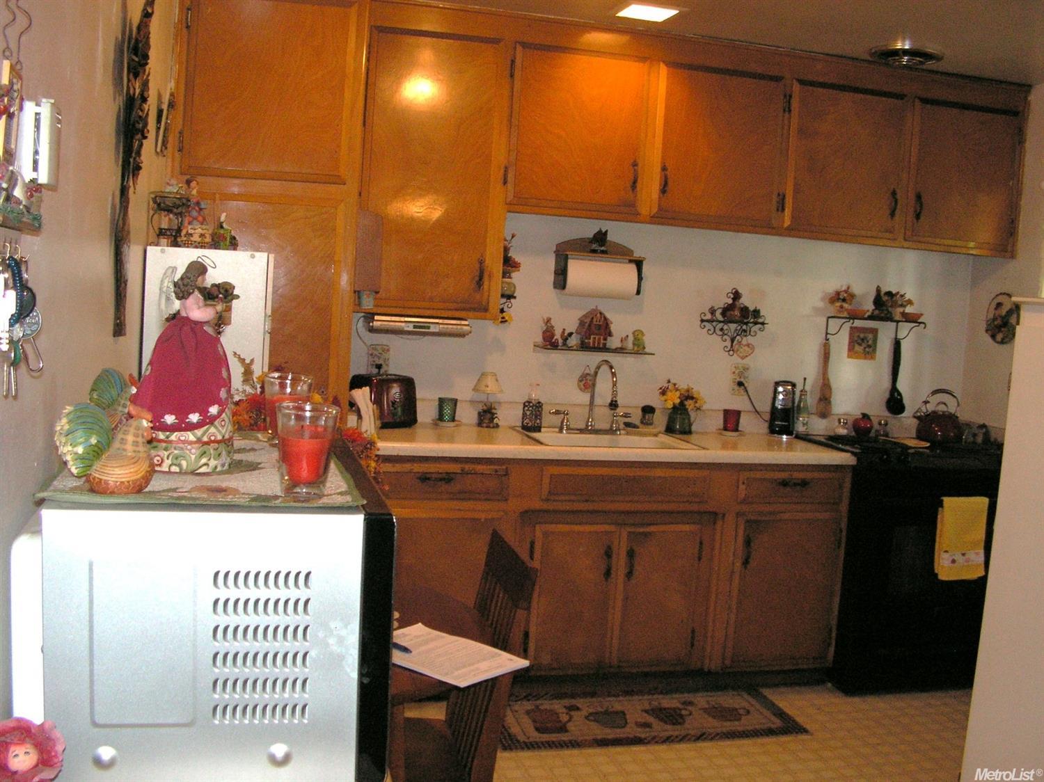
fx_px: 1085
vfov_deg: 39.6
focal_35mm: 36
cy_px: 391
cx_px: 522
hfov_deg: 51.4
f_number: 3.2
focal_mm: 6
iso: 160
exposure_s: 1/40
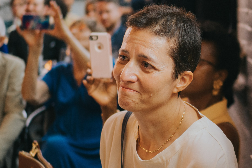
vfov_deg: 14.4
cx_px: 205
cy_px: 92
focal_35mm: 95
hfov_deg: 21.2
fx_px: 665
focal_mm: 25
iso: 400
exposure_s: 1/320
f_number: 1.2
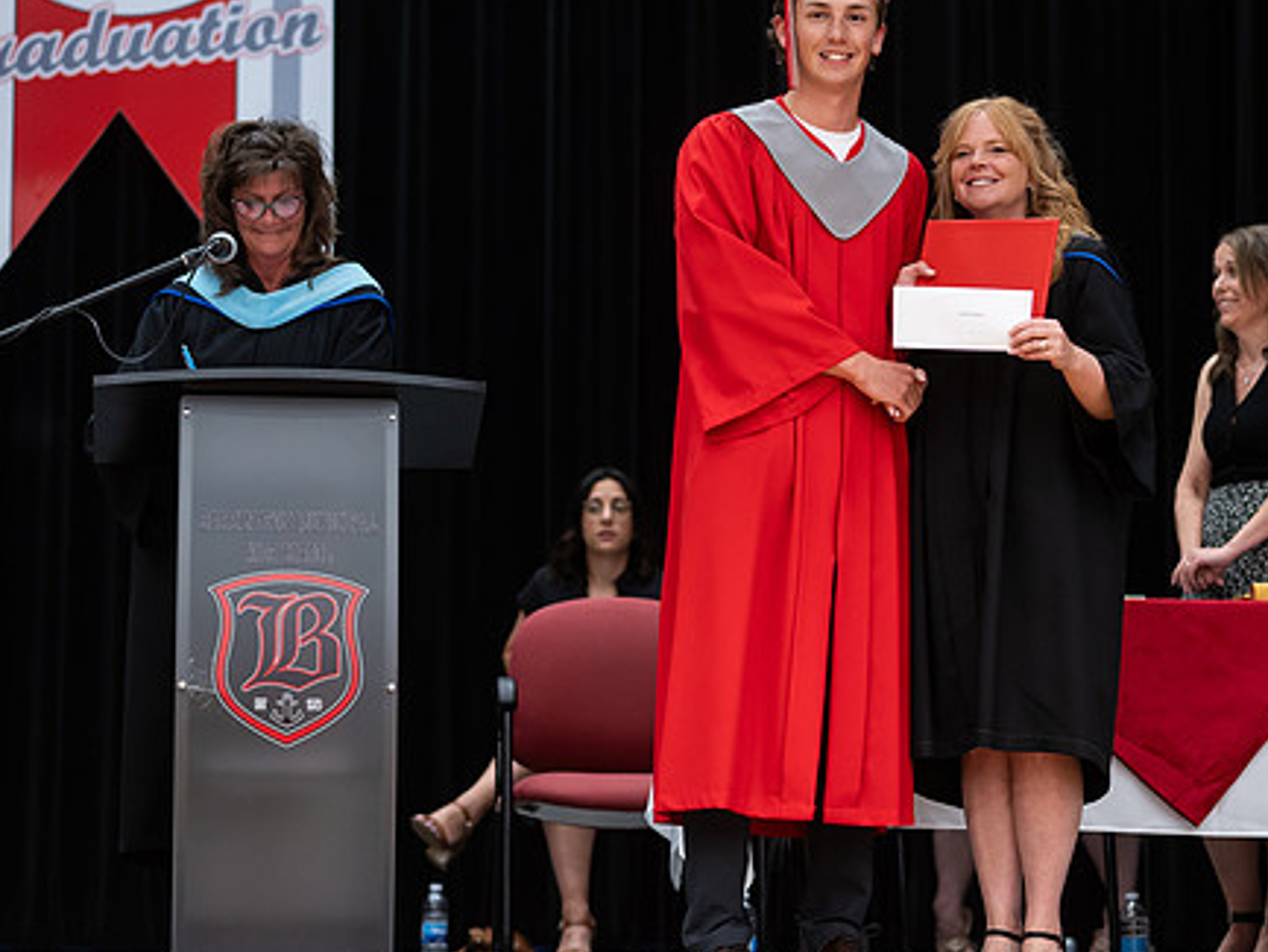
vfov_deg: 11.2
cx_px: 843
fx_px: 4837
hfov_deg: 14.9
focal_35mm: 132
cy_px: 481
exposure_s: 1/200
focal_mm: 85
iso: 1000
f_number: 2.8
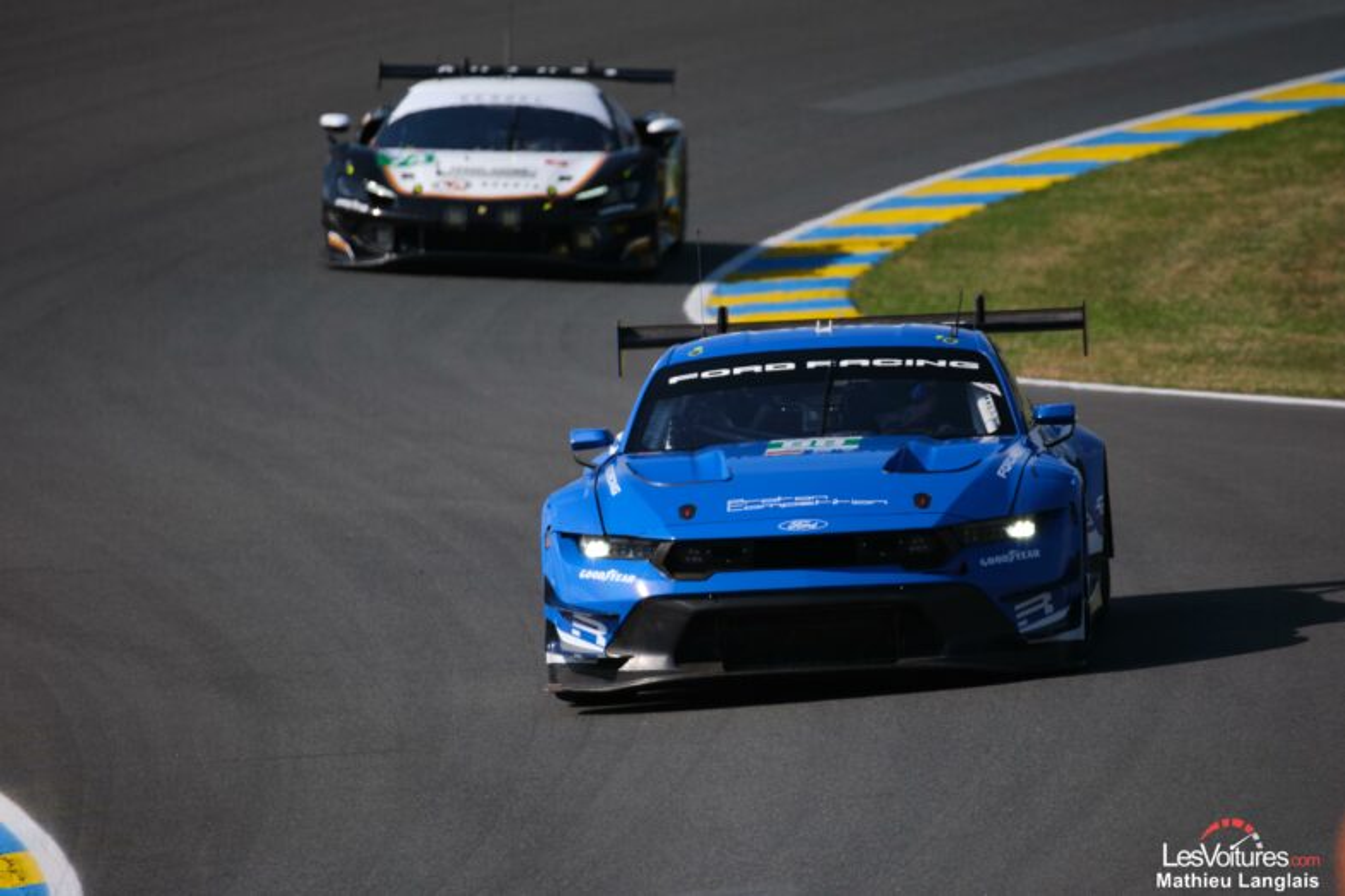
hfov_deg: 3.9
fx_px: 19871
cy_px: 448
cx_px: 672
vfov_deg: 2.6
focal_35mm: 532
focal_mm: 354.8
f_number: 6.3
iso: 250
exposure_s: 1/1250
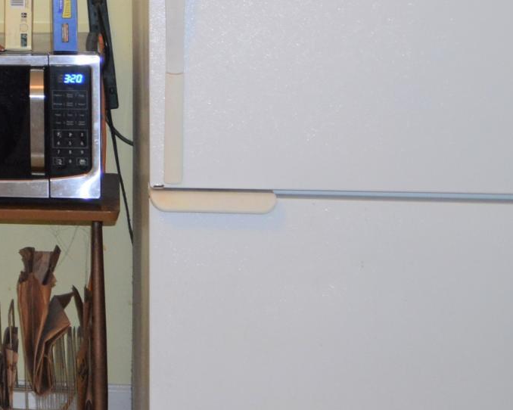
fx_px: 1700
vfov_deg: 13.5
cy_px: -20
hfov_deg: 14.6
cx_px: -468
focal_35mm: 112
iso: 500
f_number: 3.5
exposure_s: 1/60
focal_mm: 18
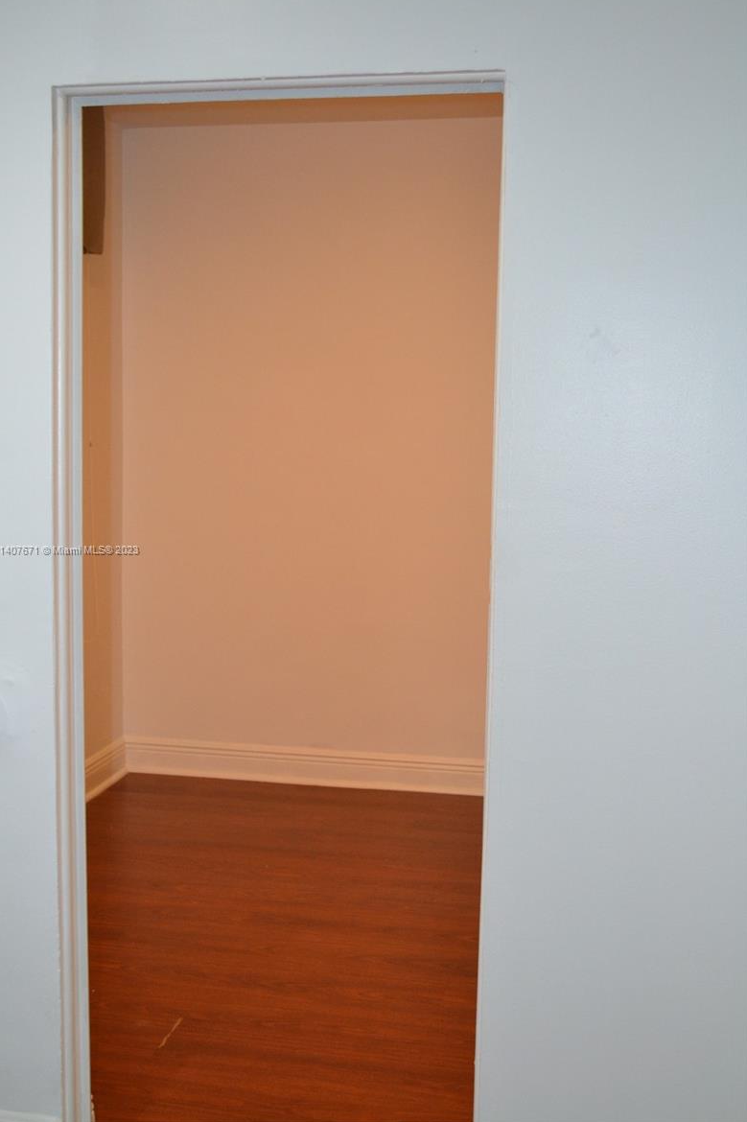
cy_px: 550
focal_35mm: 40
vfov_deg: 48.5
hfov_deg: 33.4
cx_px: 367
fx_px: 1246
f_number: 4.2
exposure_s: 1/60
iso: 1250
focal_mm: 26
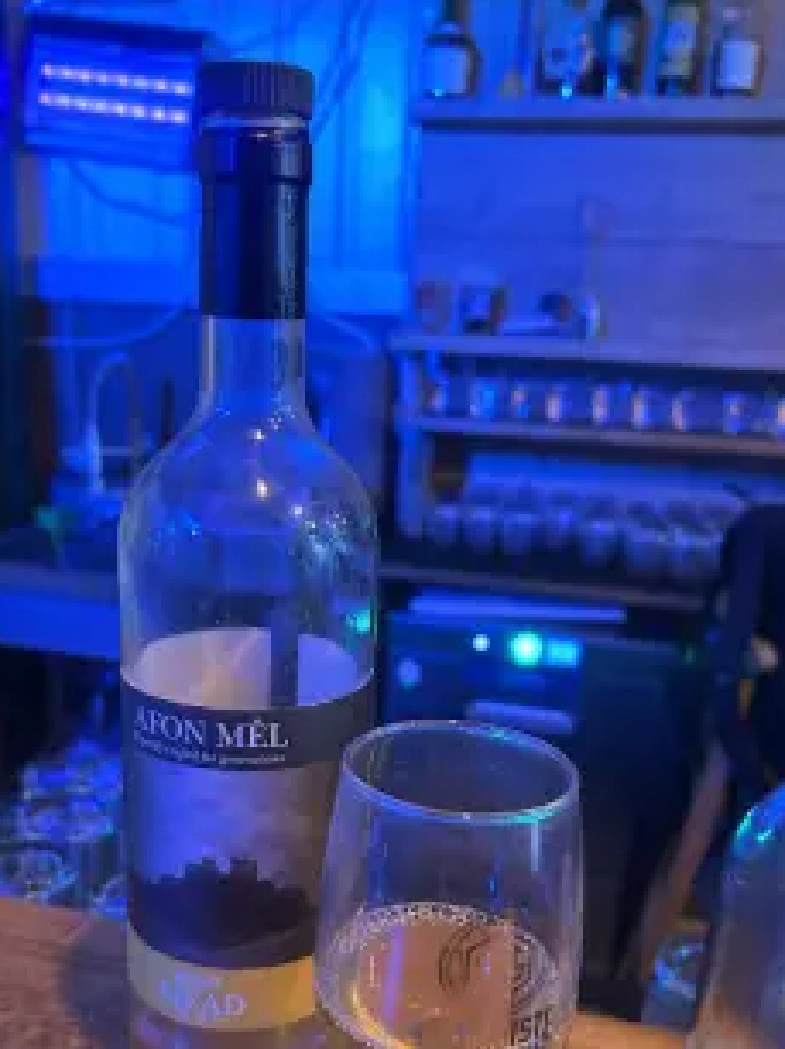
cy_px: 651
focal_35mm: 34
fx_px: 1029
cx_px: 360
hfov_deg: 41.7
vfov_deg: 53.4
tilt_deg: -17.3
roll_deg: -2.6
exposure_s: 1/33
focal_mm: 5.7
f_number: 1.5
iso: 400
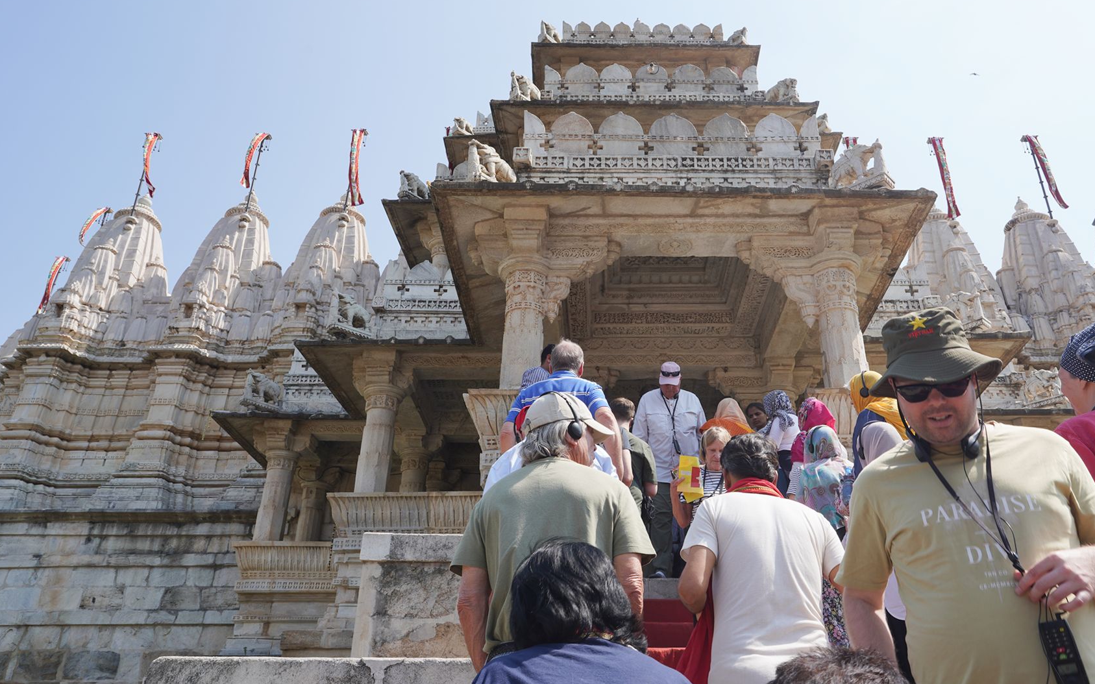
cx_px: 605
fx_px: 865
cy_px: 299
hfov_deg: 64.5
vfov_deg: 43.1
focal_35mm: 29
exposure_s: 1/100
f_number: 13
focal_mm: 24
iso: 100
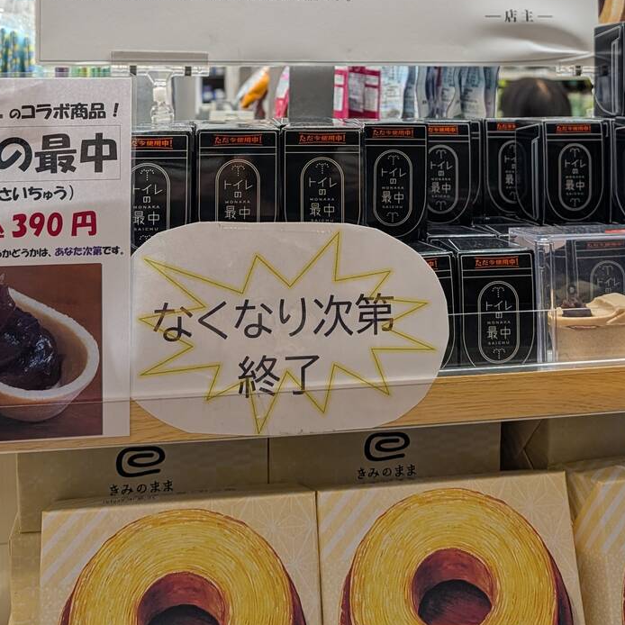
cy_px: 44
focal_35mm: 49
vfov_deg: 32.7
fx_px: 1001
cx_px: 341
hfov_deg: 34.7
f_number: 1.68
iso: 17
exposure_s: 1/241
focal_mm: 6.9
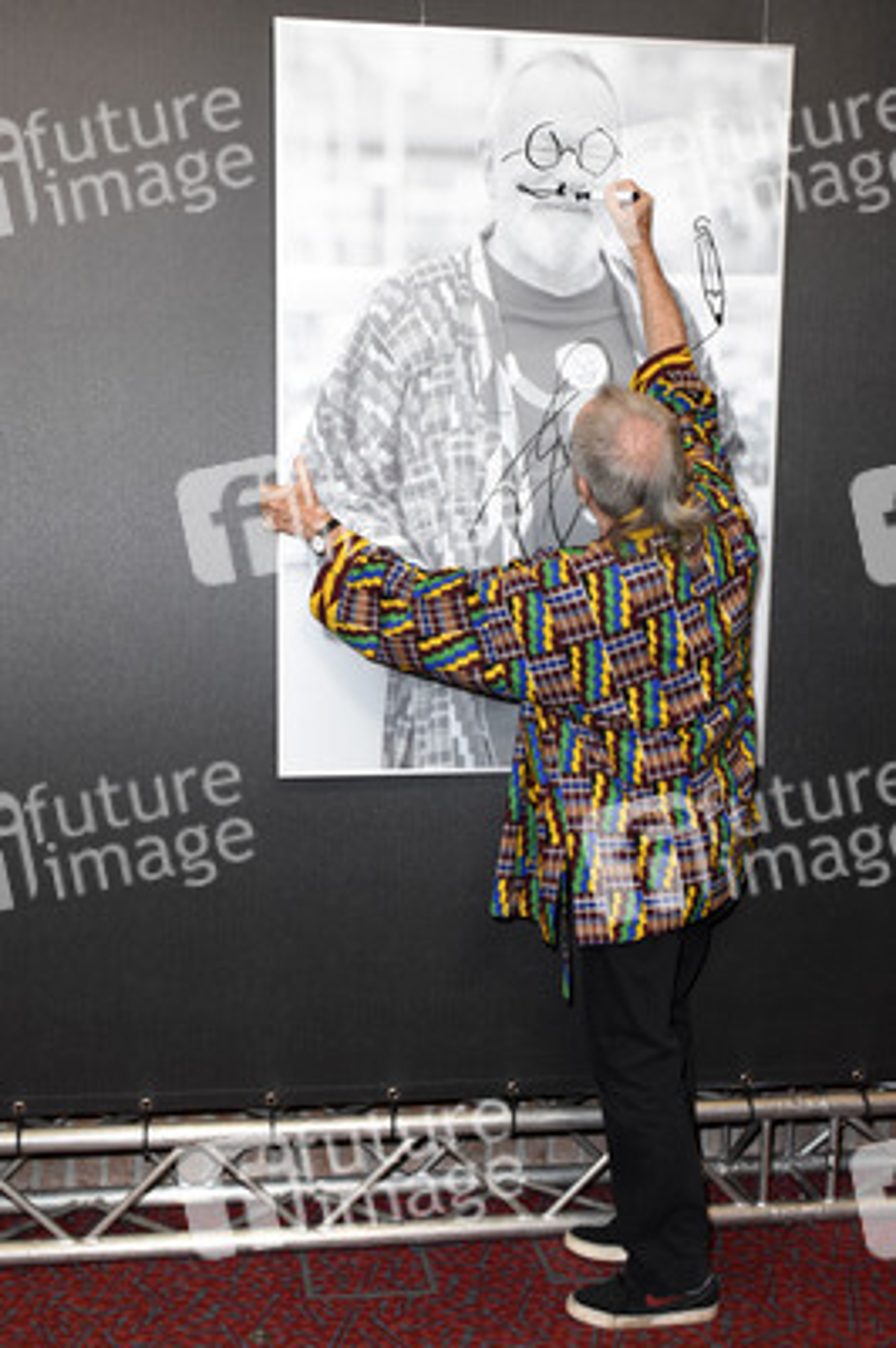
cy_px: 674
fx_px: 1346
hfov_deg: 36.8
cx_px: 448
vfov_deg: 53.2
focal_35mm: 36
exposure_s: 1/160
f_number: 6.3
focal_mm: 24
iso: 1250
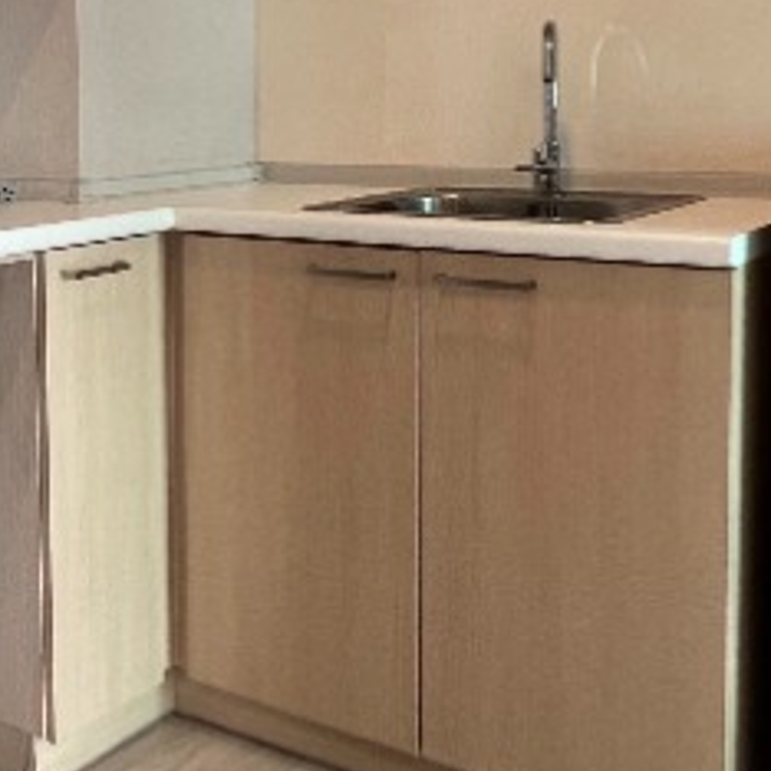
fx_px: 1235
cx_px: 30
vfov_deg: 33.9
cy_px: 185
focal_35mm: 49
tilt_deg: -4.2
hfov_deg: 32.4
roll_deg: +1.3
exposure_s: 1/99
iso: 125
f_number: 1.8
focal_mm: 1.57
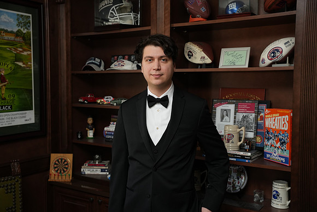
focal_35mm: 40
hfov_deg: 48.0
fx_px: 356
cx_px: 158
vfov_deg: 33.1
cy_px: 106
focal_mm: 40.4
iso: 1600
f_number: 4
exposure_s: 1/250
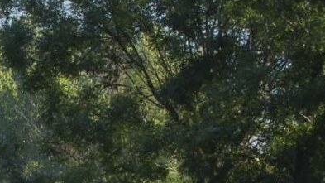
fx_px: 2206
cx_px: -99
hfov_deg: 8.3
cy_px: 413
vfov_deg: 4.6
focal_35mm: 256
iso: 200
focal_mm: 40
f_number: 7.1
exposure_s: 1/200
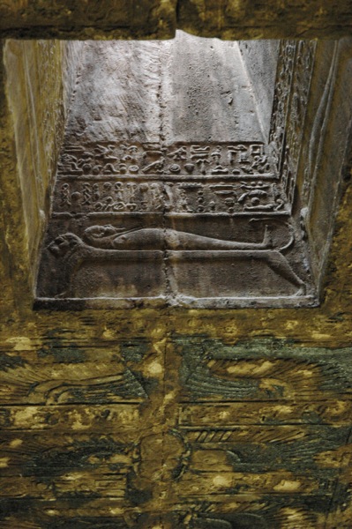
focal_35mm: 66
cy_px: 264
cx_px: 176
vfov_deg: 30.5
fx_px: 970
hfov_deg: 20.6
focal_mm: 44
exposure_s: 1/10
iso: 1600
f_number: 4.5
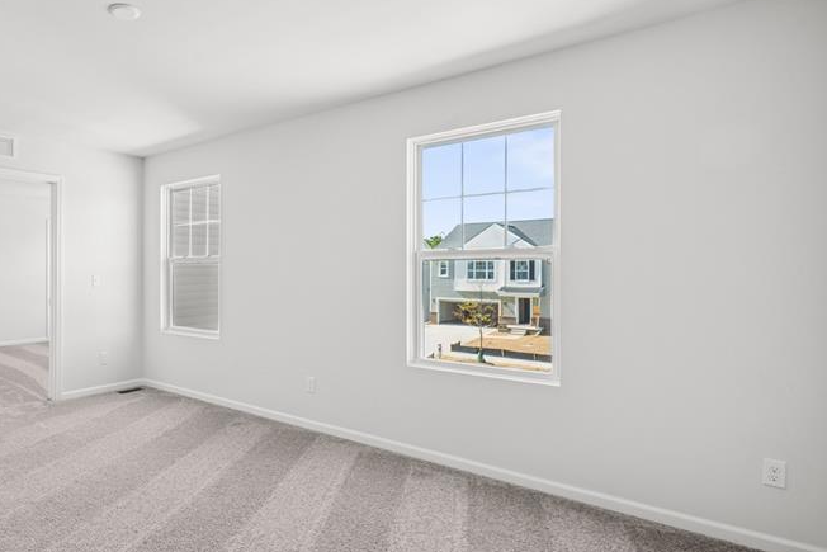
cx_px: 259
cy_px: 272
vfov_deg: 57.2
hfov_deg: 75.5
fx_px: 505
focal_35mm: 22
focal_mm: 14
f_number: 9
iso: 80
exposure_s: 1/1.67
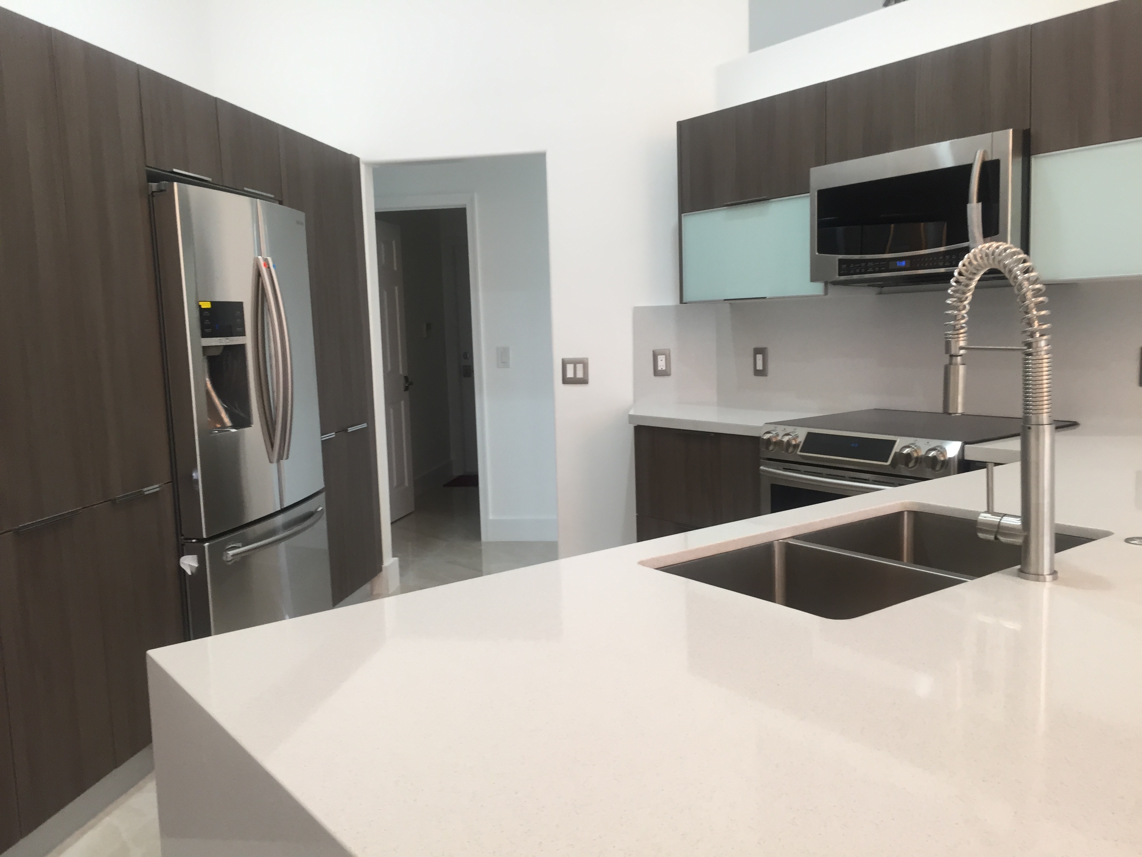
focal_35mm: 29
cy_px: 428
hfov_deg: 61.7
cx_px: 571
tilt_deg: -8.0
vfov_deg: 48.2
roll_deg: +3.0
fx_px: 957
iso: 64
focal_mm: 4.15
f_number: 2.2
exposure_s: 1/30
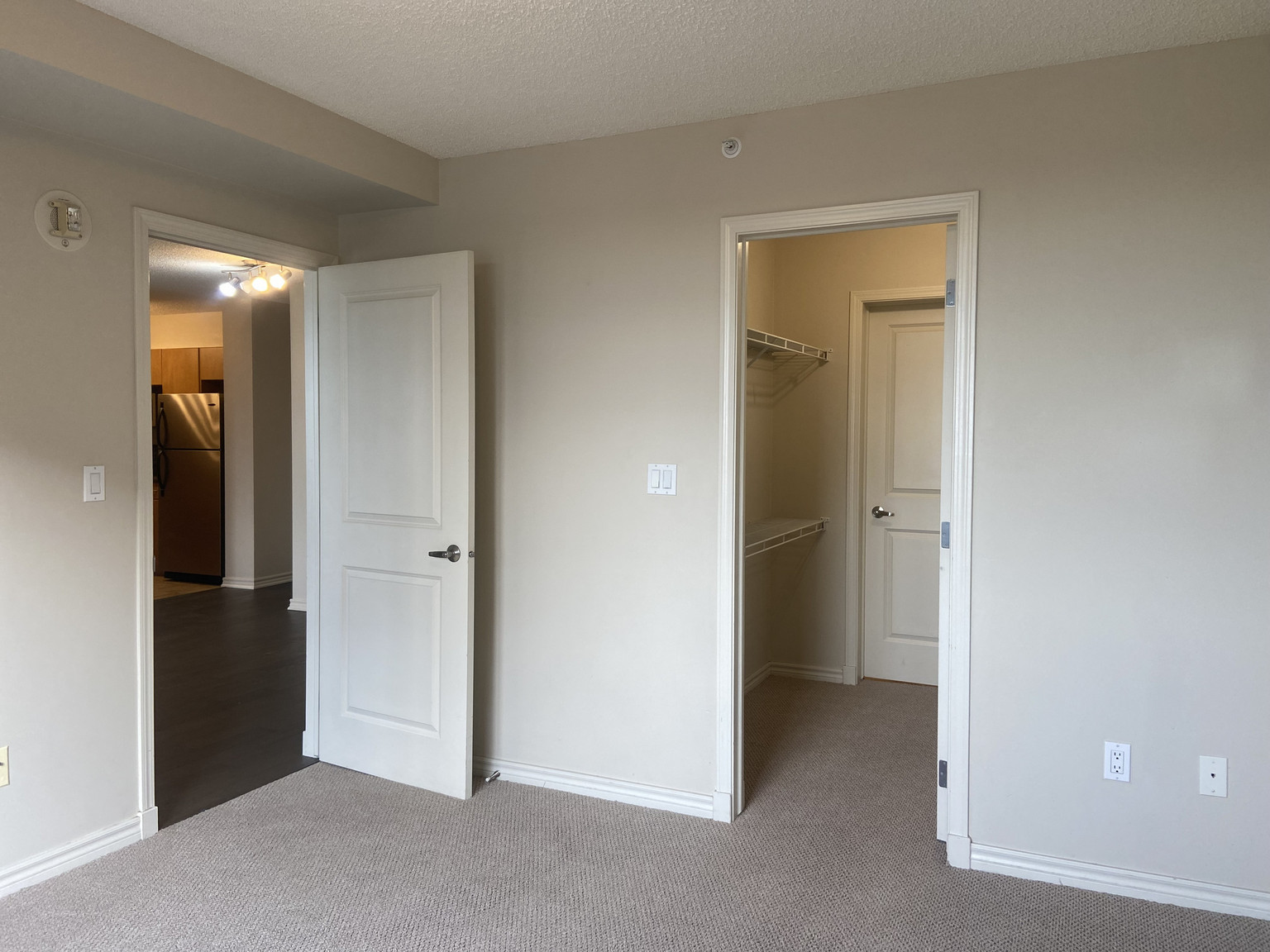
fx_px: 954
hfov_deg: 67.3
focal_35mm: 26
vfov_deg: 53.1
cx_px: 635
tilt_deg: -1.6
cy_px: 476
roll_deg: -0.2
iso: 80
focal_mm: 4.25
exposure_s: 1/120
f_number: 1.8
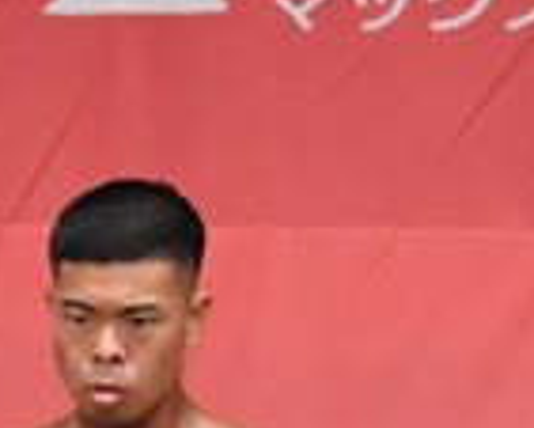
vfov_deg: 1.5
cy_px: 932
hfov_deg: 1.8
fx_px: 16480
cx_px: -862
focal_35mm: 1042
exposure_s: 1/400
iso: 6400
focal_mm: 135
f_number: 5.6
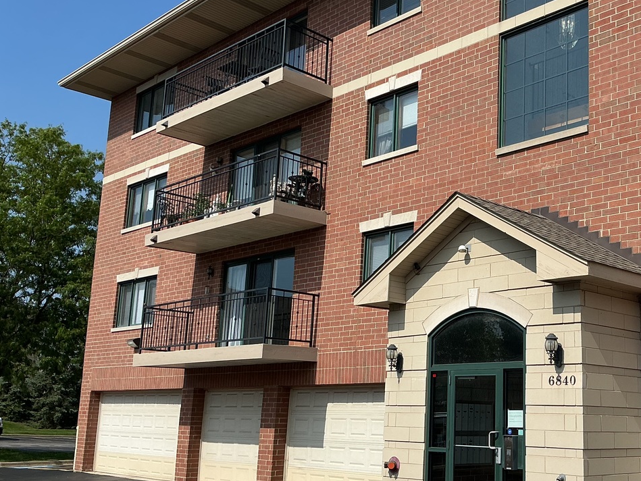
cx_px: 486
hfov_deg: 41.6
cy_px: 264
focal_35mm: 44
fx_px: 815
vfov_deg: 32.9
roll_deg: -0.5
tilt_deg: +10.1
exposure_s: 1/2801
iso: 25
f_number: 1.8
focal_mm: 3
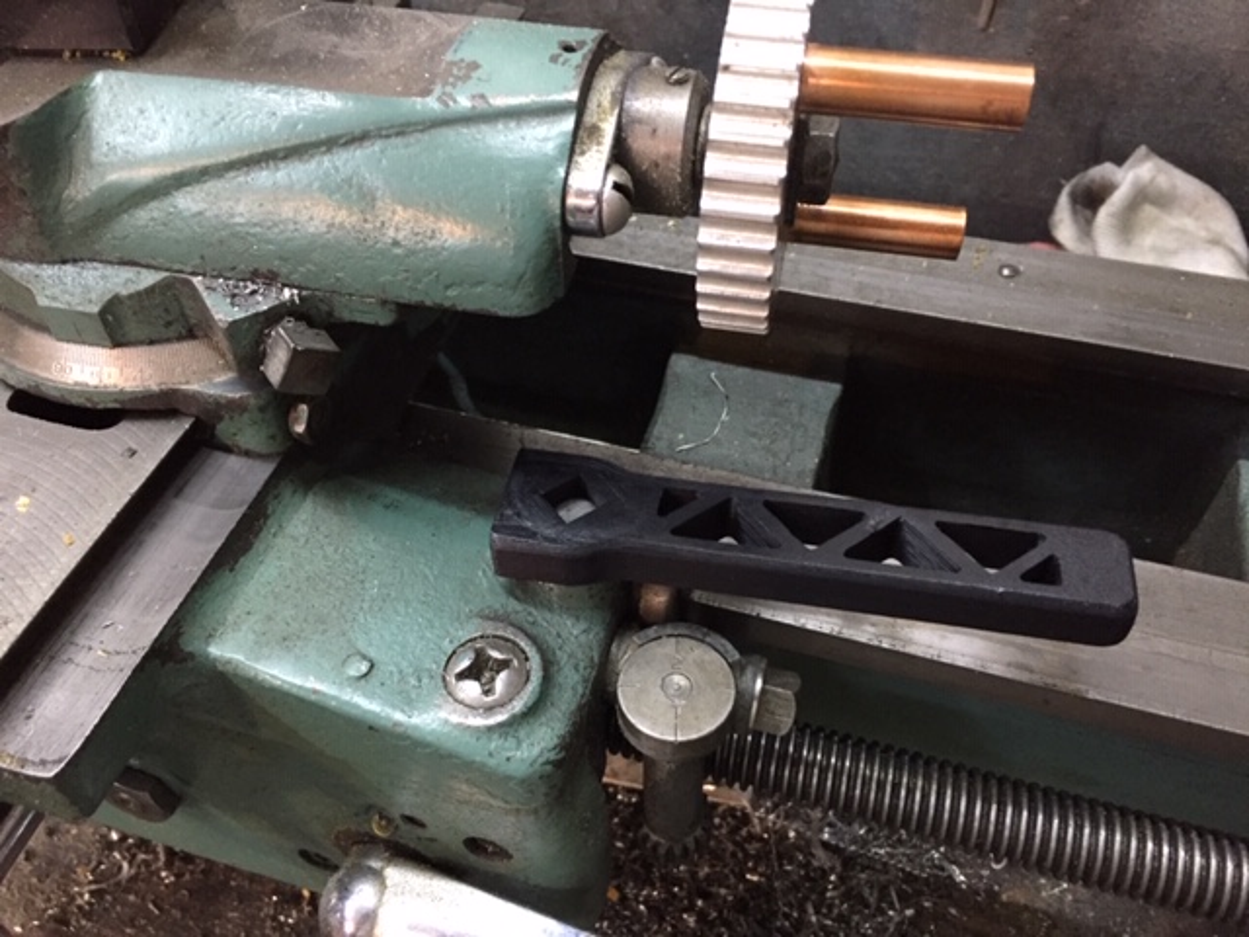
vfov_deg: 48.2
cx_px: 624
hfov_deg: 61.7
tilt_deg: -48.7
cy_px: 468
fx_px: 1046
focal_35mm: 29
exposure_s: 1/17
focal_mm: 4.15
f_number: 2.2
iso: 250
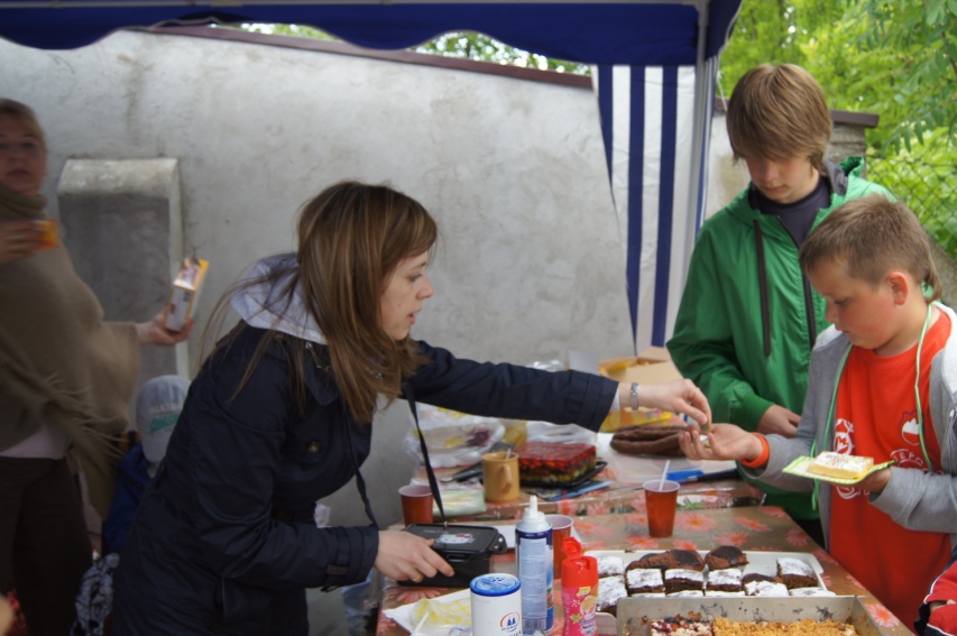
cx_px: 556
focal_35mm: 36
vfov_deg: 36.8
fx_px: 956
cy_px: 304
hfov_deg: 52.9
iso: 100
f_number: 4
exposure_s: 1/60
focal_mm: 20
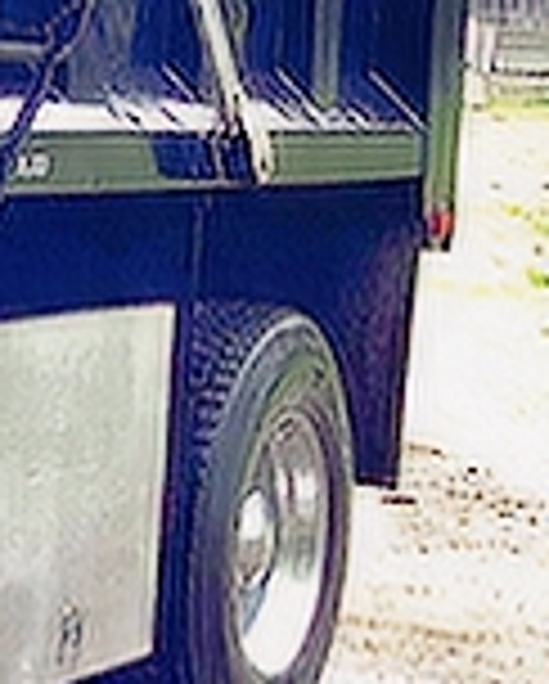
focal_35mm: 159
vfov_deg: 12.1
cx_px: -927
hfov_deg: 8.6
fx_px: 3223
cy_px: 126
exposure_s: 1/310
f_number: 2.4
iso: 25
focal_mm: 3.3
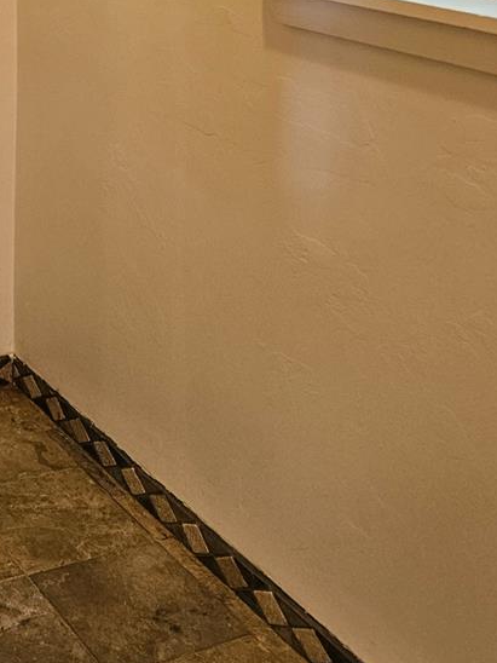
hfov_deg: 21.4
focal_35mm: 63
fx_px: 1206
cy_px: -65
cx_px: -122
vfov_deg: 28.0
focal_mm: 5.4
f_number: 1.8
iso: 320
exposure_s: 1/120
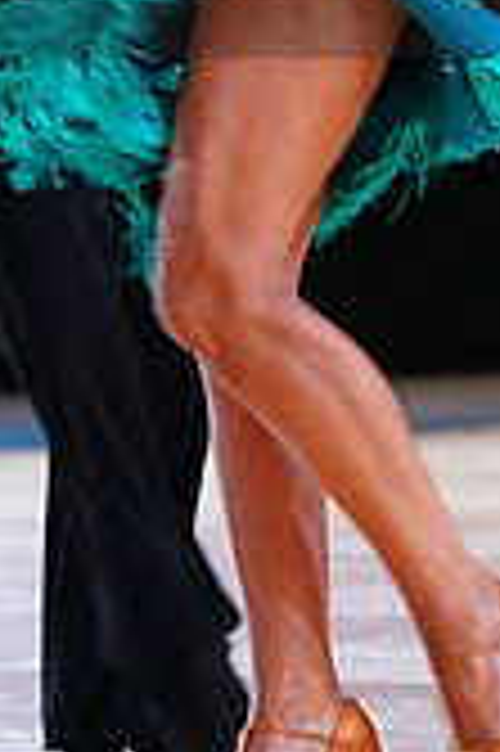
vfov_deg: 3.4
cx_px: 182
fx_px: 12755
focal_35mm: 611
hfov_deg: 2.2
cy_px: -90
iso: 2500
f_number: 4
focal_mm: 176
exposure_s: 1/250
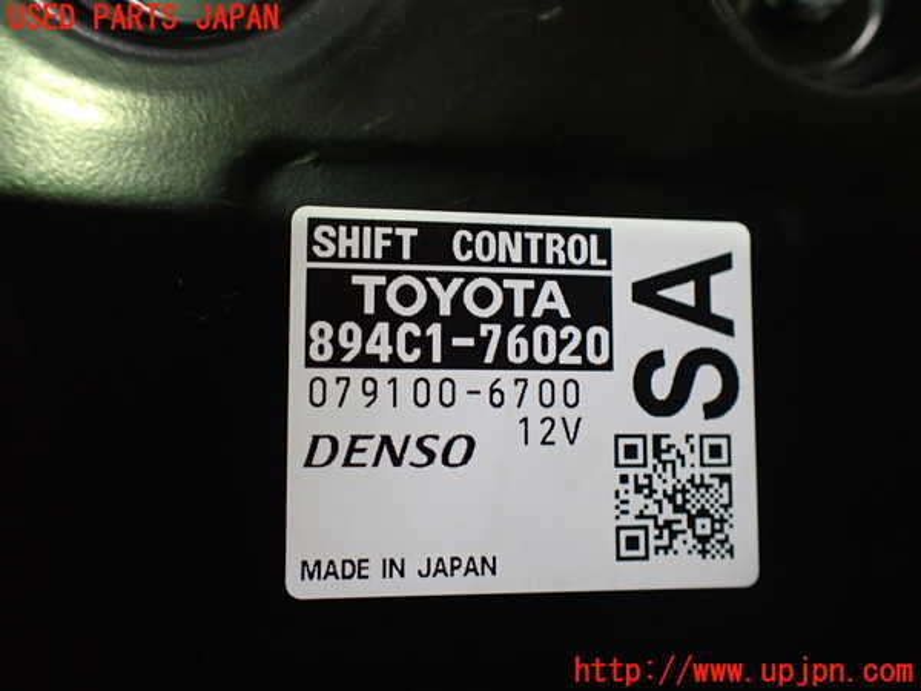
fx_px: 798
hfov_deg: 60.0
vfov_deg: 46.8
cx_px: 460
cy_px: 346
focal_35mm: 30
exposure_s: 1/60
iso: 800
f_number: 2.3
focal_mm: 5.4
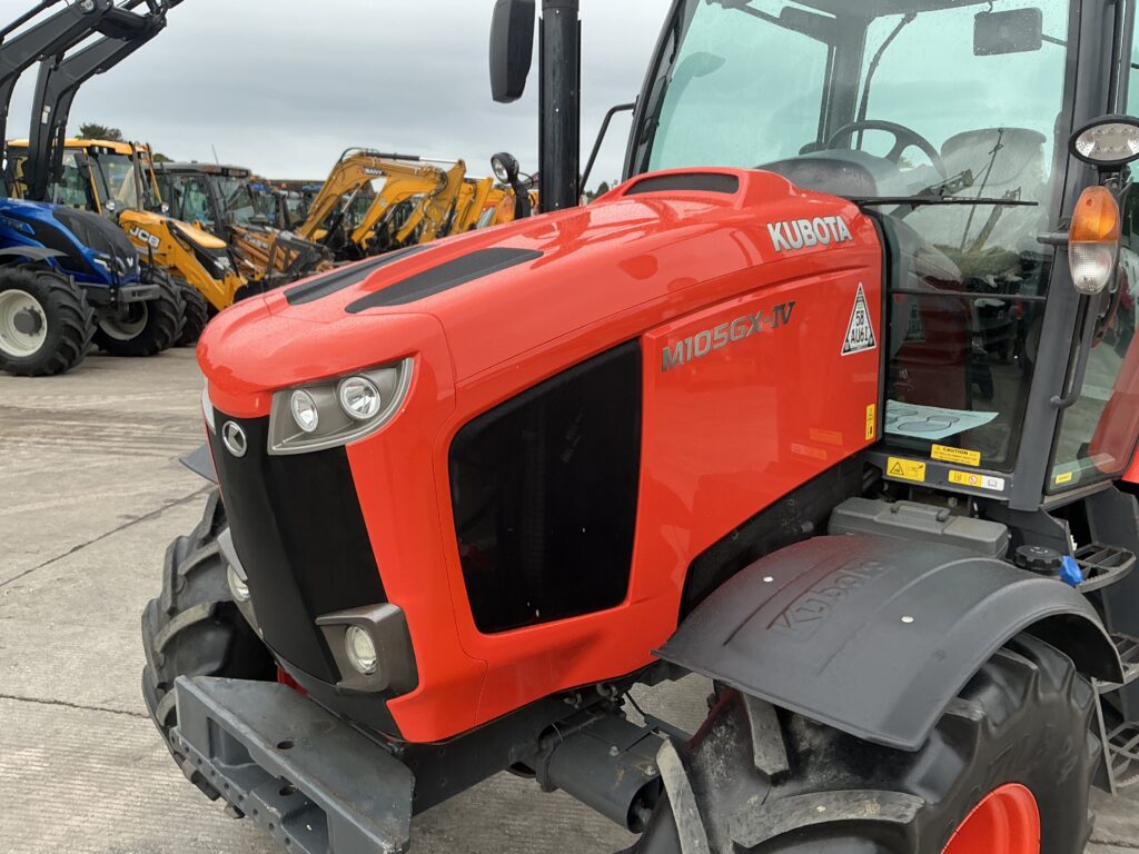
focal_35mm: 28
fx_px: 921
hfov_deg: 63.4
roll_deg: +2.0
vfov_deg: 49.7
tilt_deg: -7.4
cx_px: 570
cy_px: 427
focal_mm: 3
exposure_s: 1/574
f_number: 1.8
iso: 25
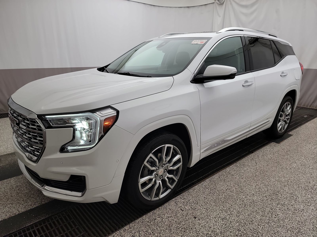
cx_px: 158
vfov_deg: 56.8
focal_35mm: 24
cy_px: 118
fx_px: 220
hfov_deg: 71.6
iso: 86
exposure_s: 1/119
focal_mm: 6.7
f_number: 1.8
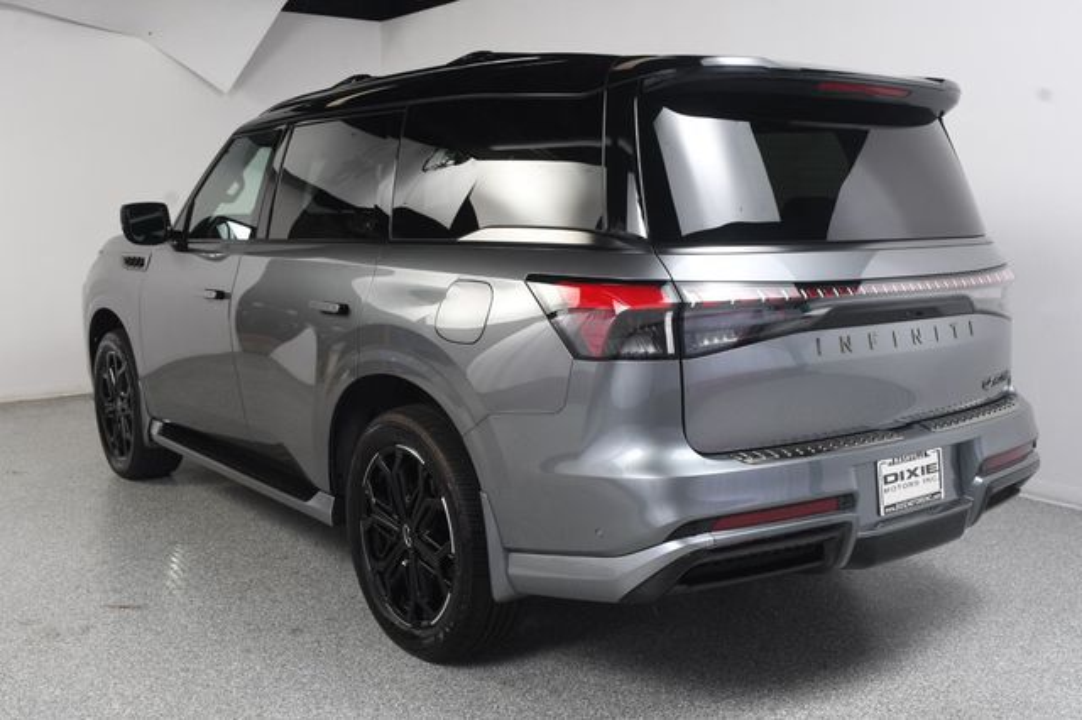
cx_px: 541
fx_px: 1081
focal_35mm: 36
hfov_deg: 53.2
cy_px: 360
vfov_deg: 36.8
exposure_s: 1/160
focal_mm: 24
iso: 100
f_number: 9
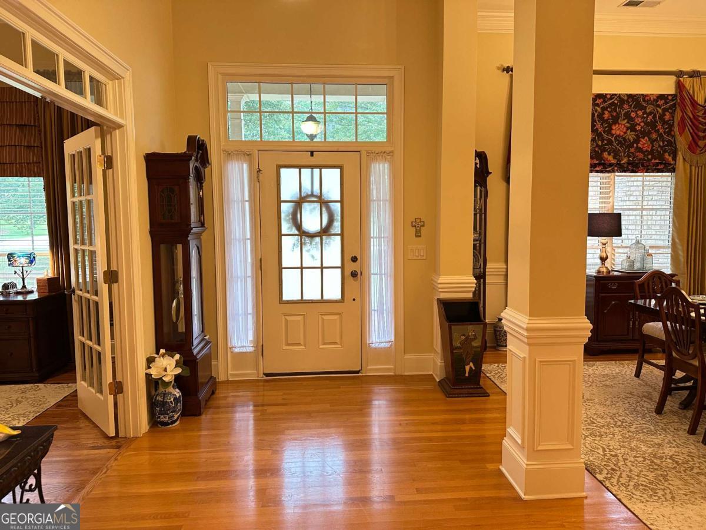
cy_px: 265
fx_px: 489
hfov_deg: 71.6
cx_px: 353
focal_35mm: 24
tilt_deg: -3.6
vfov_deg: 56.8
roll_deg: -0.1
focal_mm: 6.86
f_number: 1.78
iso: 320
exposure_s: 1/60
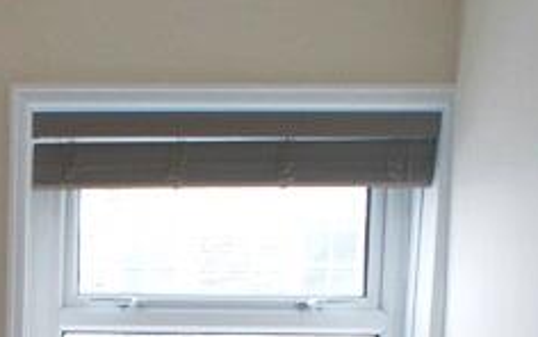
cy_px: 627
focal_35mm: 106
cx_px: -123
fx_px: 1556
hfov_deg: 18.5
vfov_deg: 11.4
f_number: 4.5
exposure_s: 1/60
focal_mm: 16
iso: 200
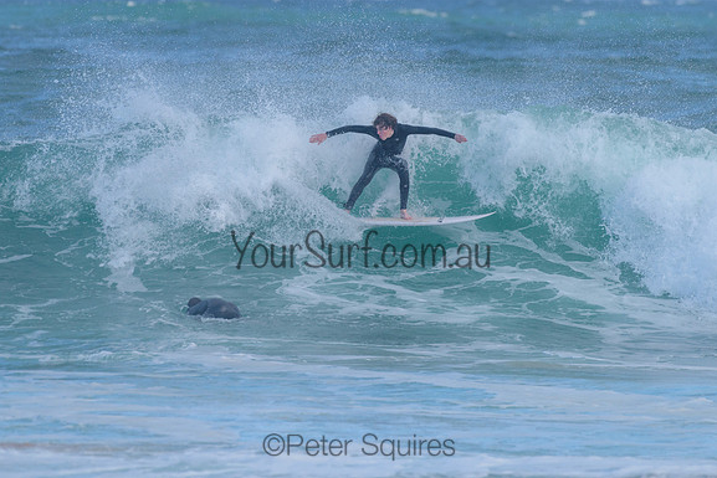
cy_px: 189
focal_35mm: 616
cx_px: 386
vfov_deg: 2.2
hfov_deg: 3.3
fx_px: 12271
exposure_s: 1/2000
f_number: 5.6
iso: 400
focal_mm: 500
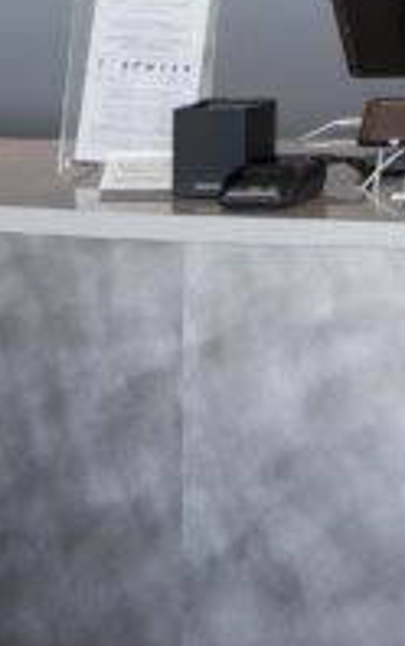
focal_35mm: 179
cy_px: -341
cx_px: 1199
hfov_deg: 6.7
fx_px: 3157
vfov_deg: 11.2
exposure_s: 1/160
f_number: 4.5
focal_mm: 34
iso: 640
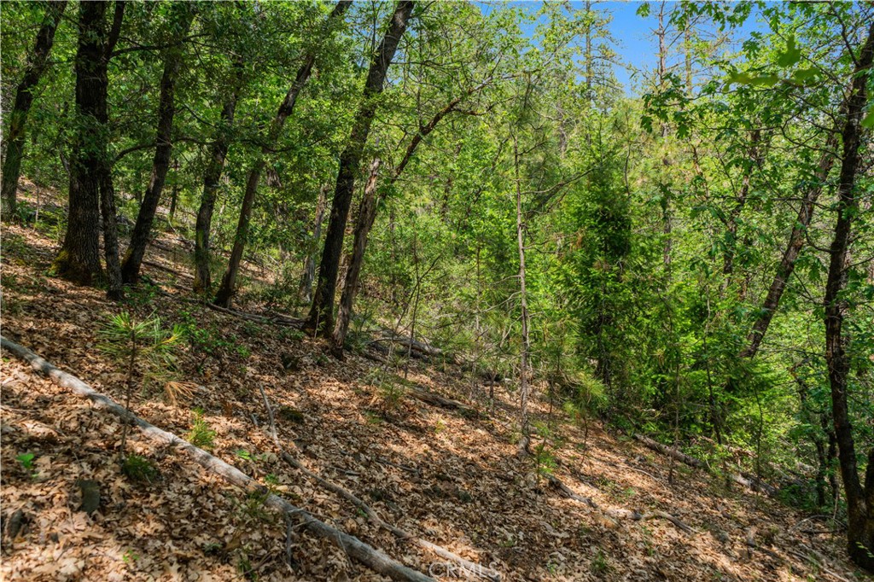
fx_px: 704
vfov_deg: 44.9
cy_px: 291
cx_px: 437
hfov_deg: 63.7
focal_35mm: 29
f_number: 5.6
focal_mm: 29
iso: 100
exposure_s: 1/100
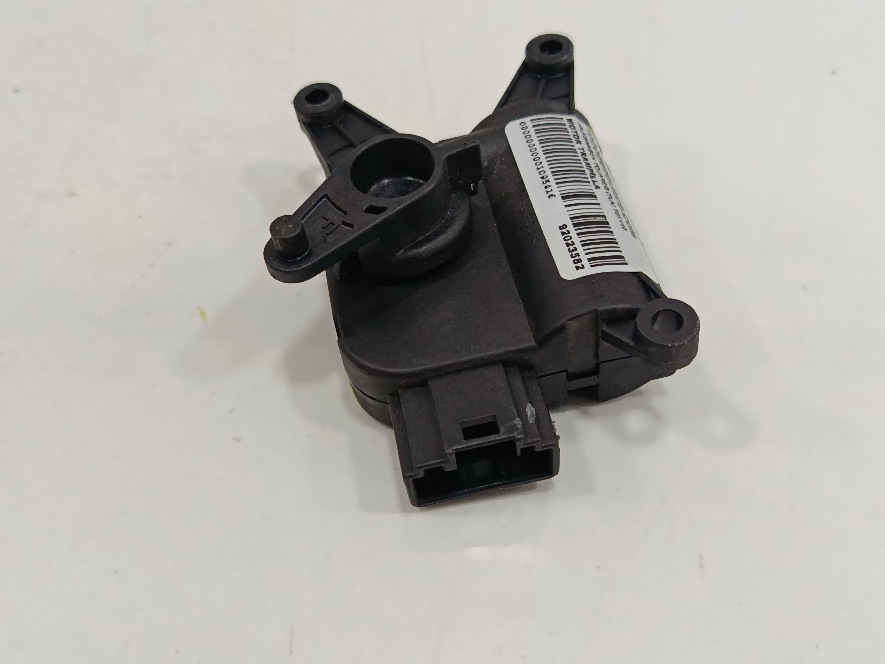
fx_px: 946
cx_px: 442
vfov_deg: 38.7
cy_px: 332
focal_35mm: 37
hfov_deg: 50.1
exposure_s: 1/100
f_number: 1.7
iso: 975
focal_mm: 5.24
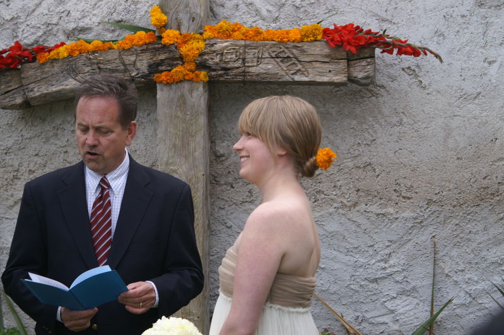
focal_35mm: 105
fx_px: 1468
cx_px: 252
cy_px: 168
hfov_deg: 19.5
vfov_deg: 13.0
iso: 100
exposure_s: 1/125
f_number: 6.3
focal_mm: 70
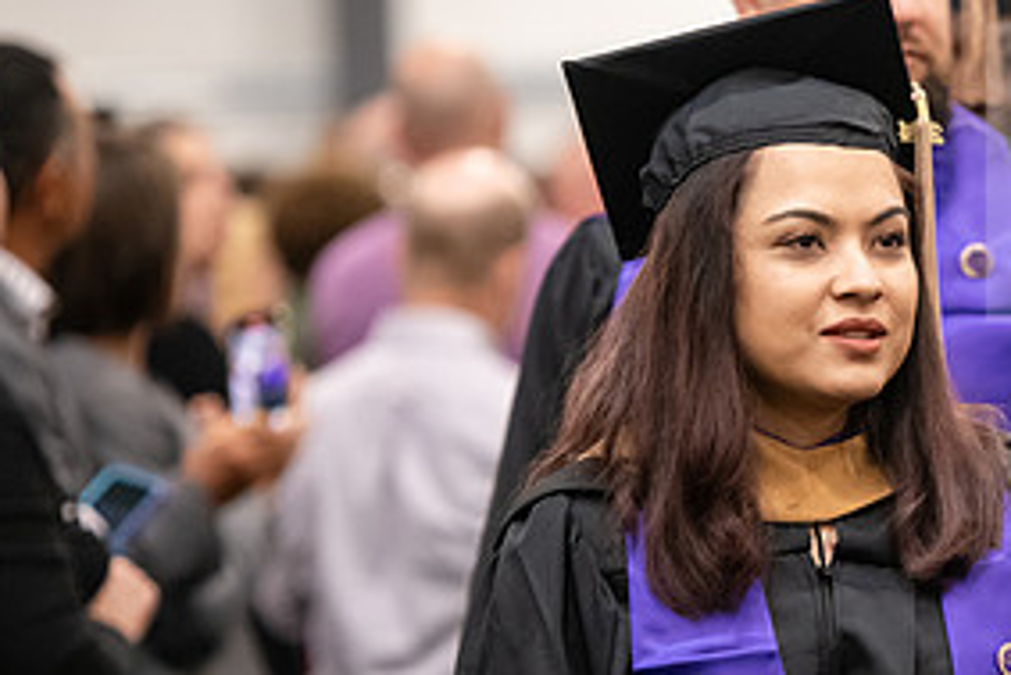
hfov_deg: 6.5
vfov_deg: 4.3
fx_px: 8935
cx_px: 879
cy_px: 455
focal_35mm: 318
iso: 3200
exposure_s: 1/200
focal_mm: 155
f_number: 3.2
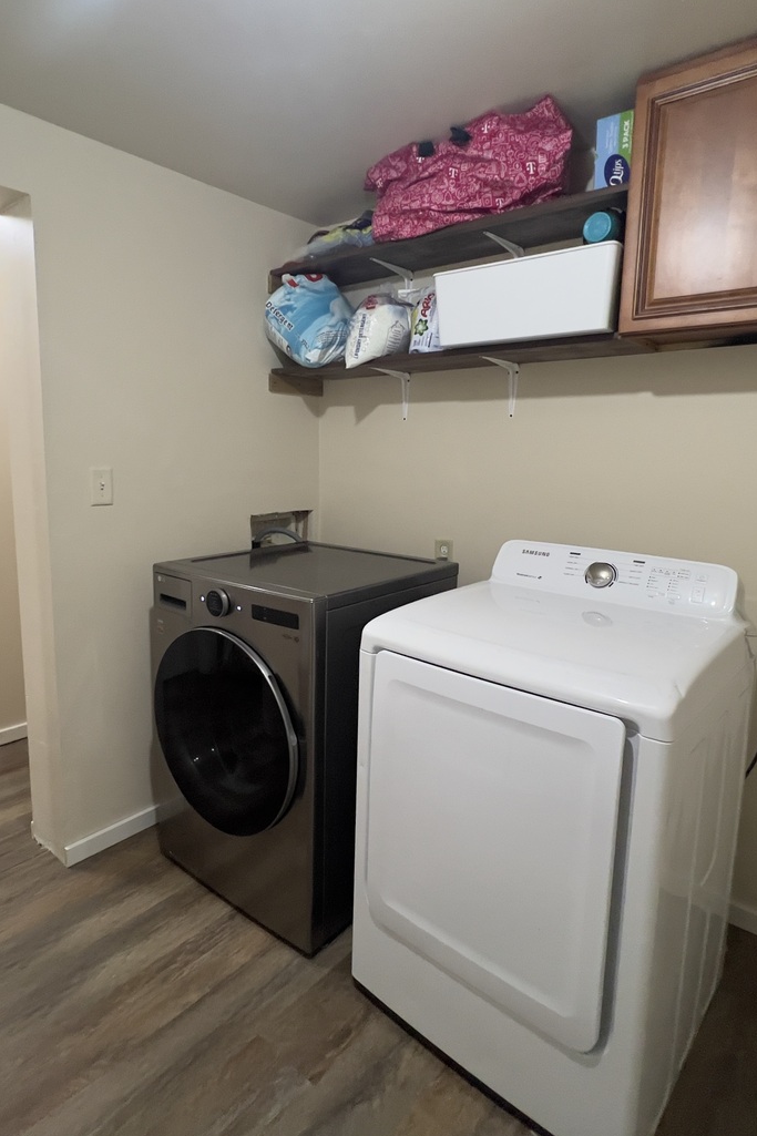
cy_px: 544
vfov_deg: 86.9
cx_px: 354
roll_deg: -0.9
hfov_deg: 64.5
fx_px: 599
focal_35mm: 19
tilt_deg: -7.6
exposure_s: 1/60
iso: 400
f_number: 1.8
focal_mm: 1.57
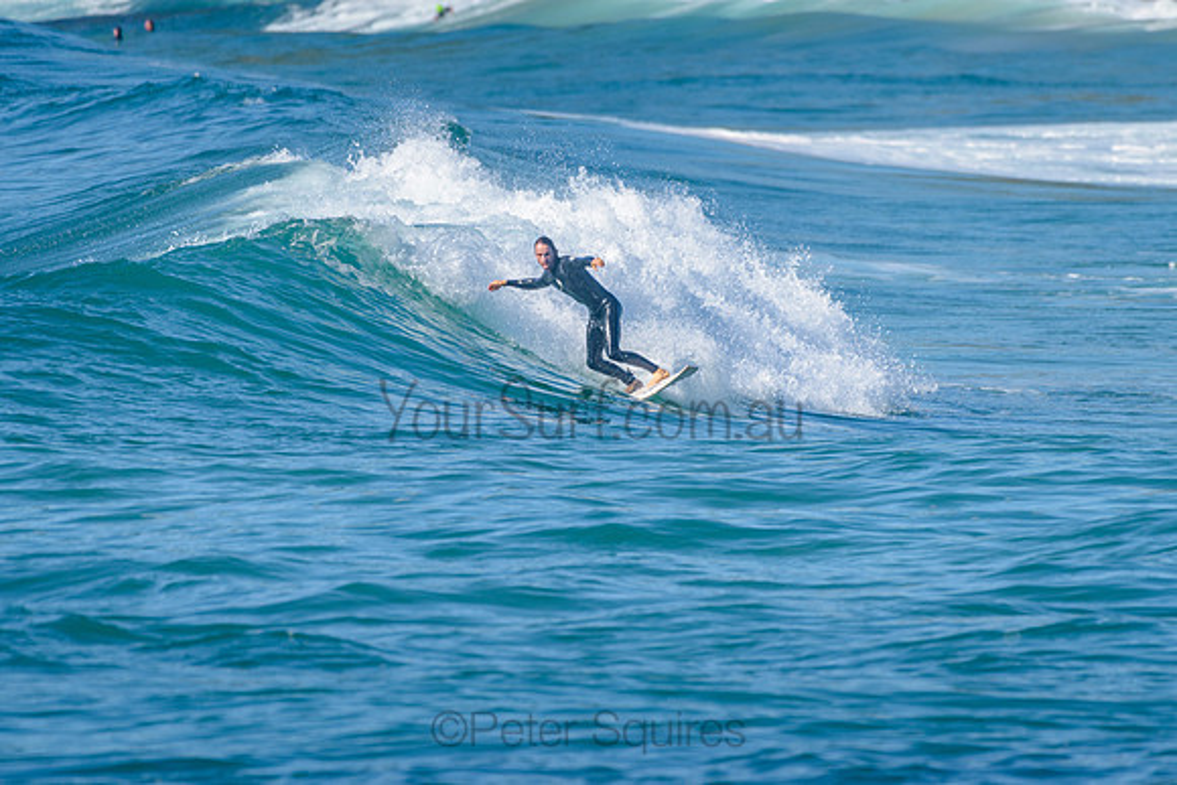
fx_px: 20039
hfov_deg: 3.4
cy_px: 336
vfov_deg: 2.2
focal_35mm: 613
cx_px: 653
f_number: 5.6
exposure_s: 1/2000
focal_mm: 500
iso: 180
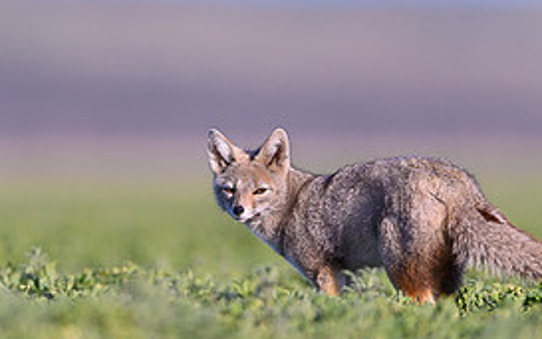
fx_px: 15992
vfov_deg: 1.2
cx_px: 218
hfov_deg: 1.9
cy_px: 101
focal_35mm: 1082
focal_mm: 500
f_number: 4
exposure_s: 1/4000
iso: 280
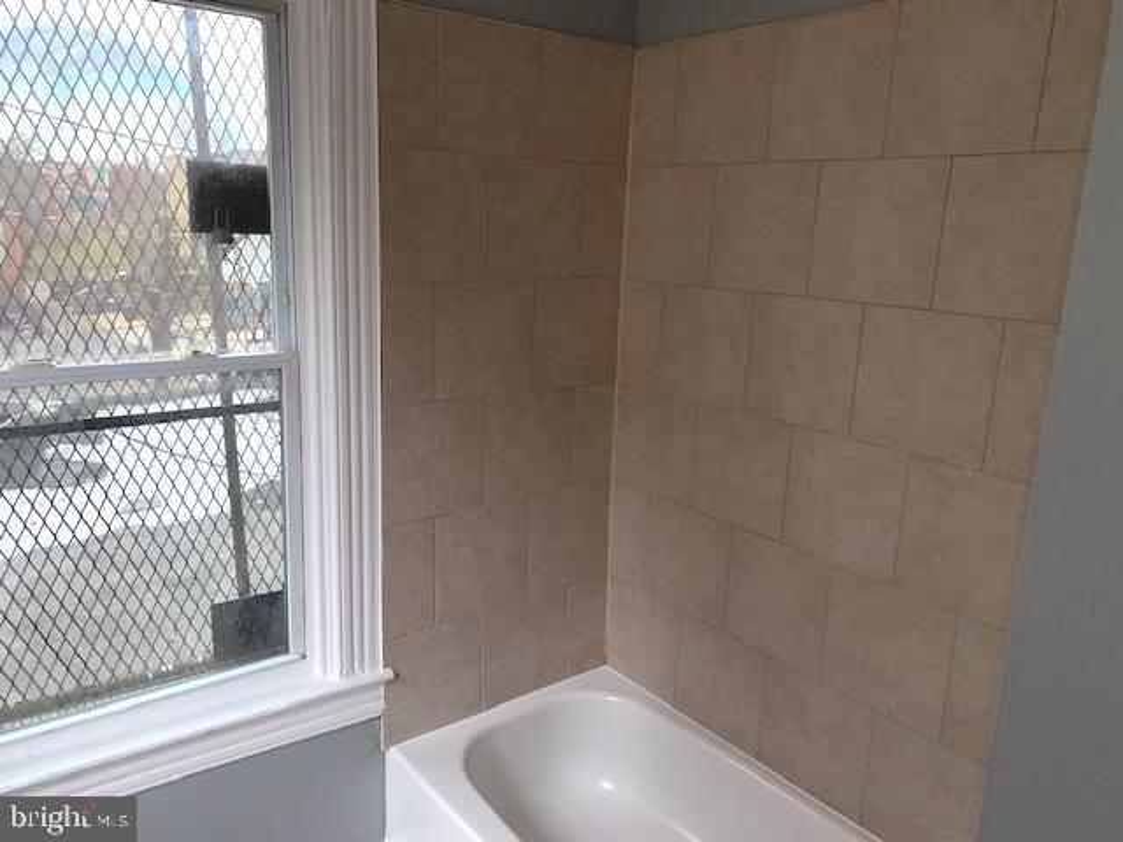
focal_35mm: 26
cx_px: 562
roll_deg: -3.0
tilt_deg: -15.3
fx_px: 843
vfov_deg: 53.1
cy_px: 421
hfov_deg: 67.3
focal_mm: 4.25
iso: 25
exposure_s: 1/294
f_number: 1.8
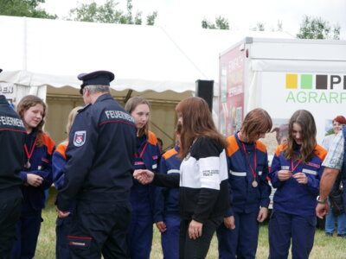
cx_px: 173
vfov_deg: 17.6
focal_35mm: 84
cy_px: 130
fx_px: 840
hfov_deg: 23.3
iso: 200
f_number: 6.3
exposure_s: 1/250
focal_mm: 42
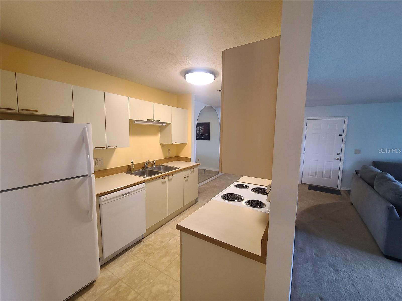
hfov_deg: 106.2
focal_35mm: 13
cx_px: 201
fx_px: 151
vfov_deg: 89.9
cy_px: 150
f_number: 2.2
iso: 400
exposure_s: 1/60
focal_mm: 2.2
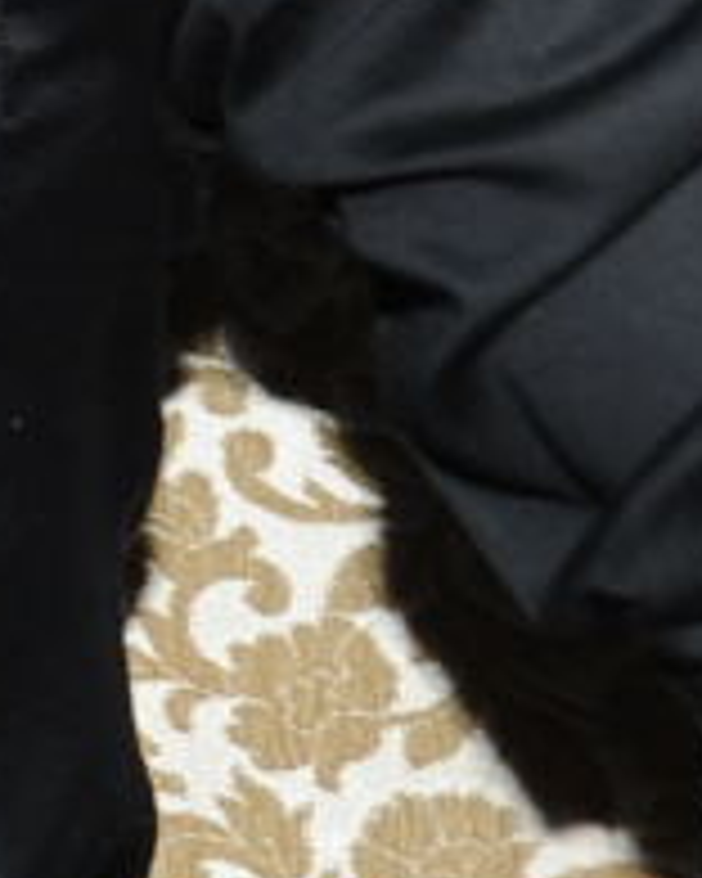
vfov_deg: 7.1
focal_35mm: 270
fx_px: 7012
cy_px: -259
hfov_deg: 5.0
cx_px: -2295
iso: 200
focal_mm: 35
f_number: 9
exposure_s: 1/125
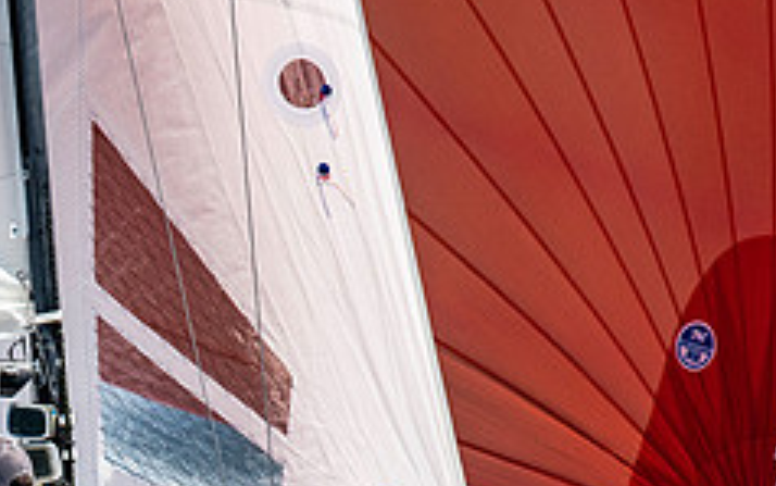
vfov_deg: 1.1
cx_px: -111
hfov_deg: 1.8
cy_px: 612
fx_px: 24798
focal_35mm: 1172
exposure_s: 1/5000
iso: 500
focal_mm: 300
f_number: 5.6
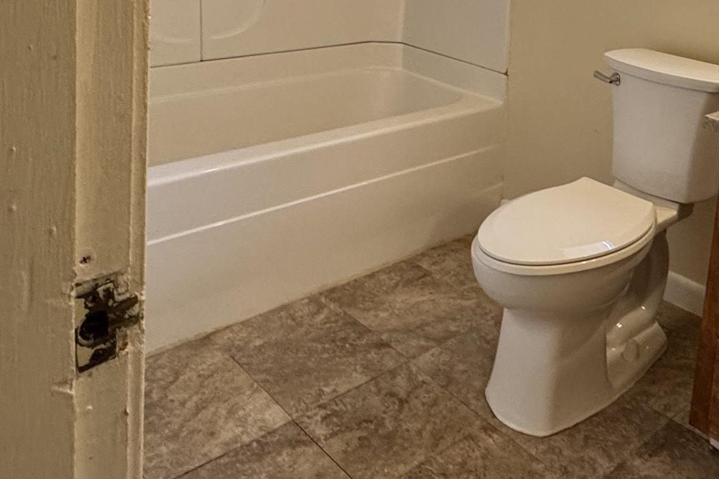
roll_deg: -5.2
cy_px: -4
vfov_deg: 31.5
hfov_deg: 45.2
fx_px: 779
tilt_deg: -7.4
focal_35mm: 39
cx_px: 640
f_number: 2.2
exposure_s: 1/120
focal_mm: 2.22
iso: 320
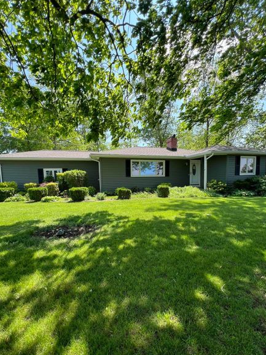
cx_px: 144
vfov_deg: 97.9
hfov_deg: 81.5
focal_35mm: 15
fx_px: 154
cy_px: 196
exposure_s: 1/362
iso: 32
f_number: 1.8
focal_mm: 1.57
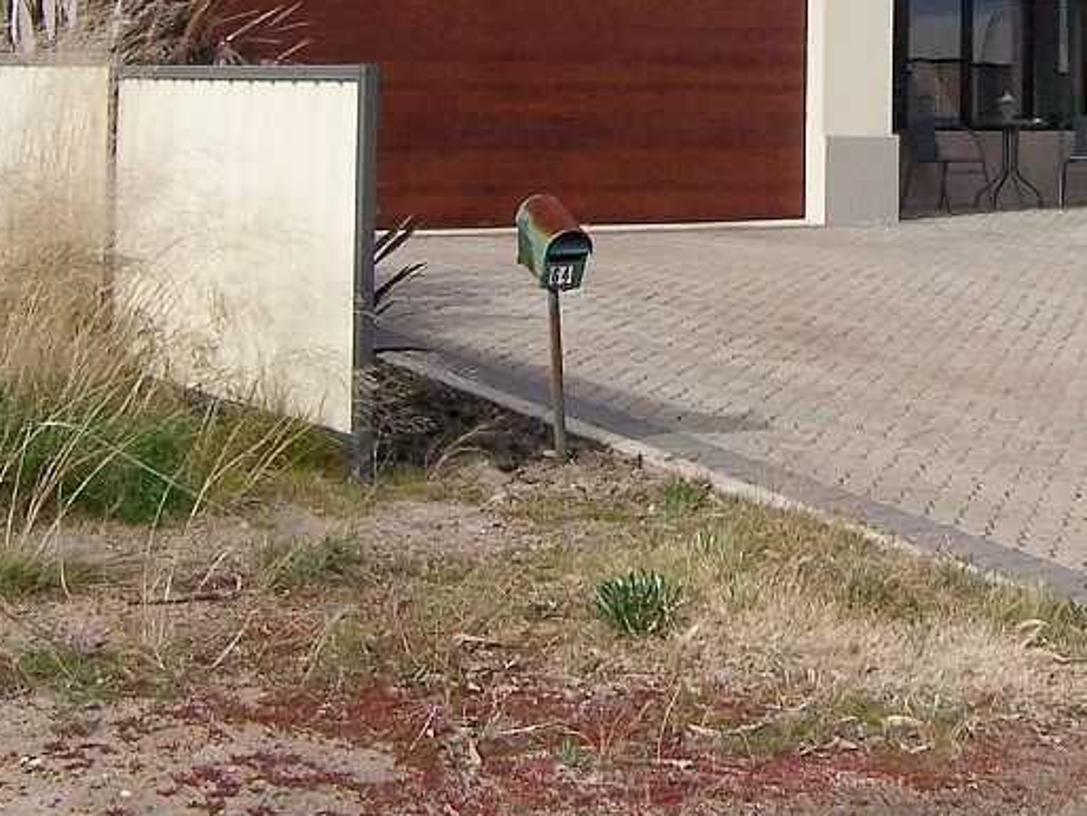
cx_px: 952
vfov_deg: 18.5
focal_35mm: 77
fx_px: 2419
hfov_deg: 24.7
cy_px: -70
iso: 80
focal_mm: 5.5
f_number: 4
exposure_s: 1/750
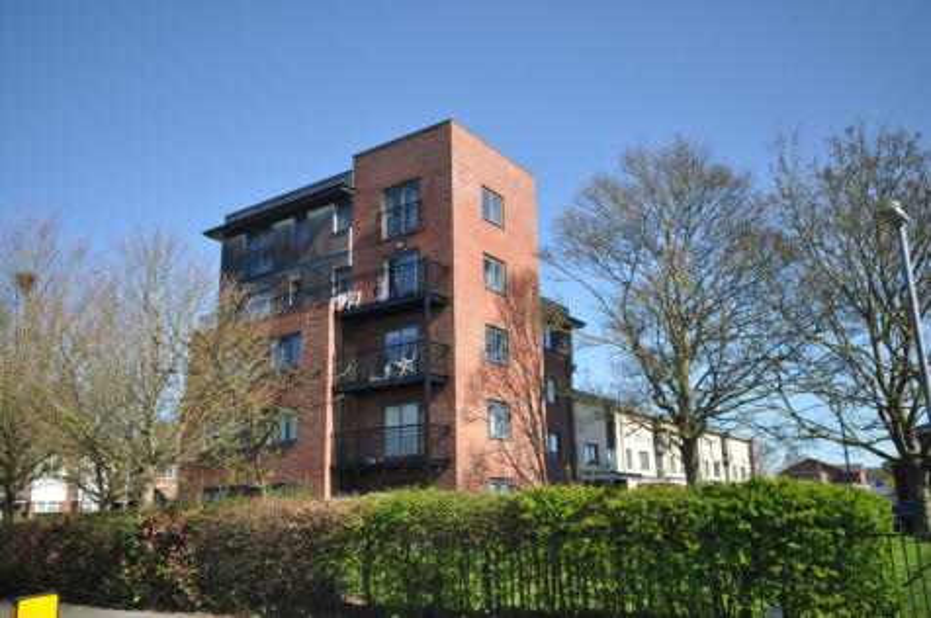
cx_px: 466
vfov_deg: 43.5
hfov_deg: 62.0
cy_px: 309
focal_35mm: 30
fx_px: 775
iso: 200
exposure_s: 1/250
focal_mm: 20
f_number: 8
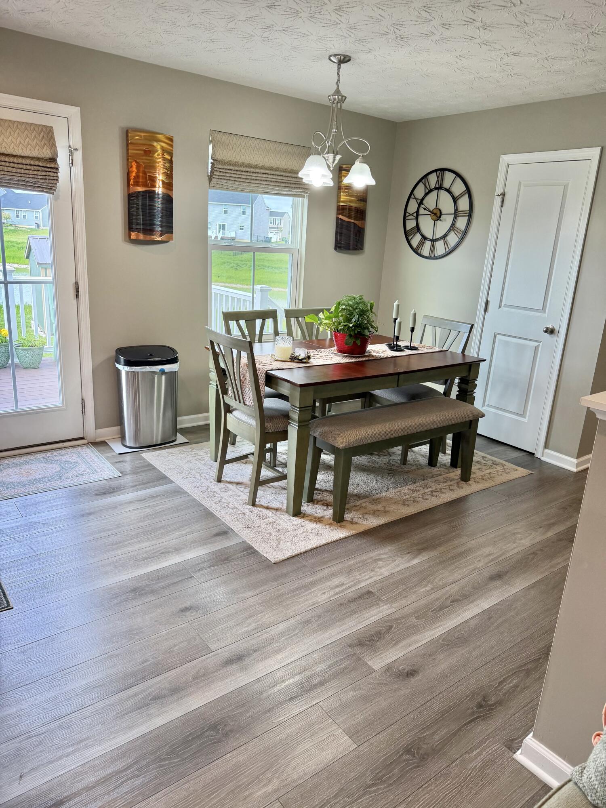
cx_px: 303
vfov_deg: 71.6
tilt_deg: -15.8
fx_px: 560
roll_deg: -5.1
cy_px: 404
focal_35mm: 24
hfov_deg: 56.8
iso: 125
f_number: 1.78
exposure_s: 1/154
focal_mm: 6.76
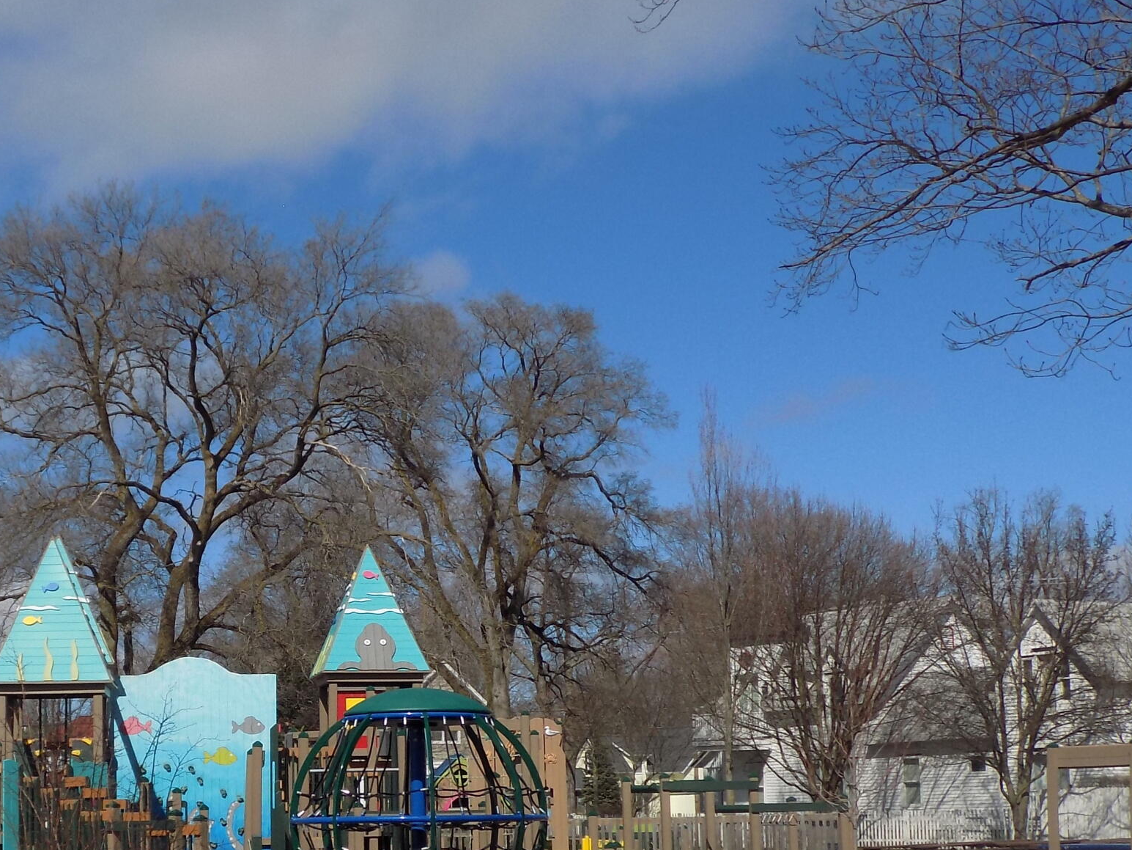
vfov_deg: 22.1
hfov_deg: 28.8
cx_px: 246
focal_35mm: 66
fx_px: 2158
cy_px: 617
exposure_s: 1/160
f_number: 10.9
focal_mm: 6.1
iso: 80
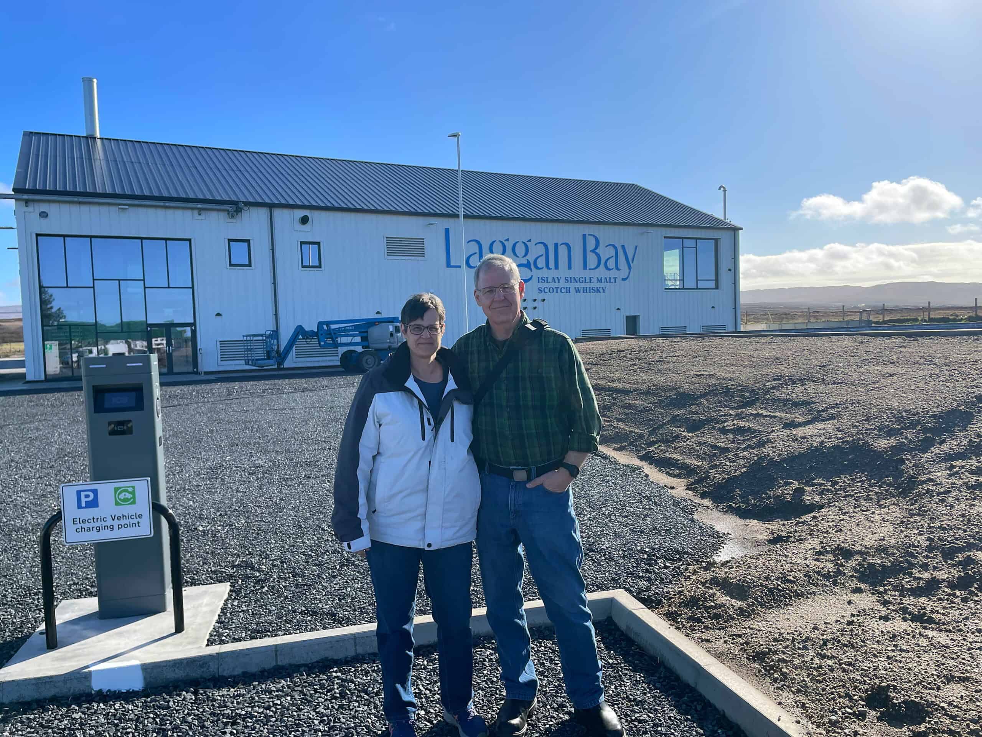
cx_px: 491
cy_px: 368
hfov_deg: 67.3
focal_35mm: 26
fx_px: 738
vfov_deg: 53.1
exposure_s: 1/3205
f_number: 1.6
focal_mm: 4.2
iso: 32
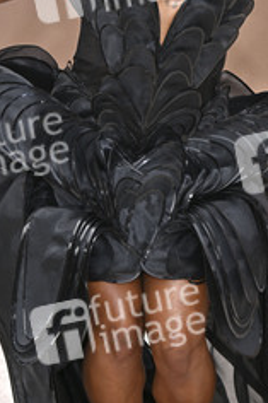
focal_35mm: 159
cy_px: 68
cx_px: 167
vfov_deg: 12.9
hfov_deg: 8.6
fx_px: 1778
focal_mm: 94
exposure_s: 1/320
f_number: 10
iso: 400
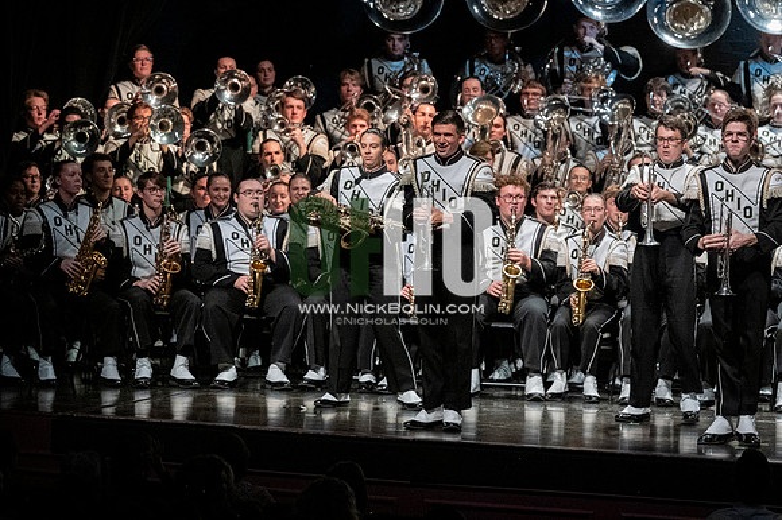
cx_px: 391
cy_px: 260
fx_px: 4559
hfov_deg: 9.8
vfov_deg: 6.5
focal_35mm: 210
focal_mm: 140
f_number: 4
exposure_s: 1/500
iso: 4000
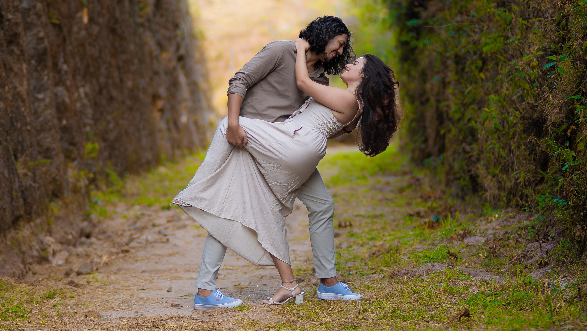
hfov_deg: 15.7
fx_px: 2133
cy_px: 160
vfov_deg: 8.9
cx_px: 289
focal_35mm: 137
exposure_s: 1/400
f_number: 1.8
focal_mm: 85
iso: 400
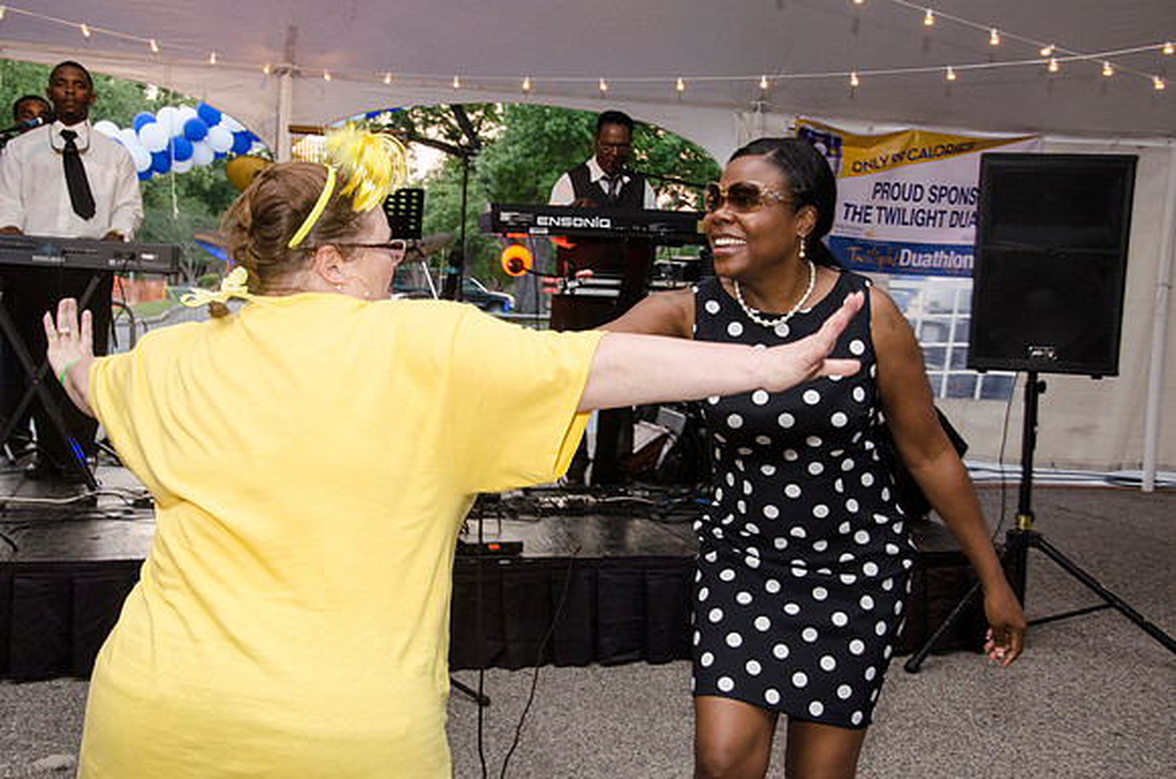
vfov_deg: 31.7
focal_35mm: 42
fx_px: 1369
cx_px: 588
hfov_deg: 46.5
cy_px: 390
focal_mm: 28
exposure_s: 1/60
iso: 800
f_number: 8
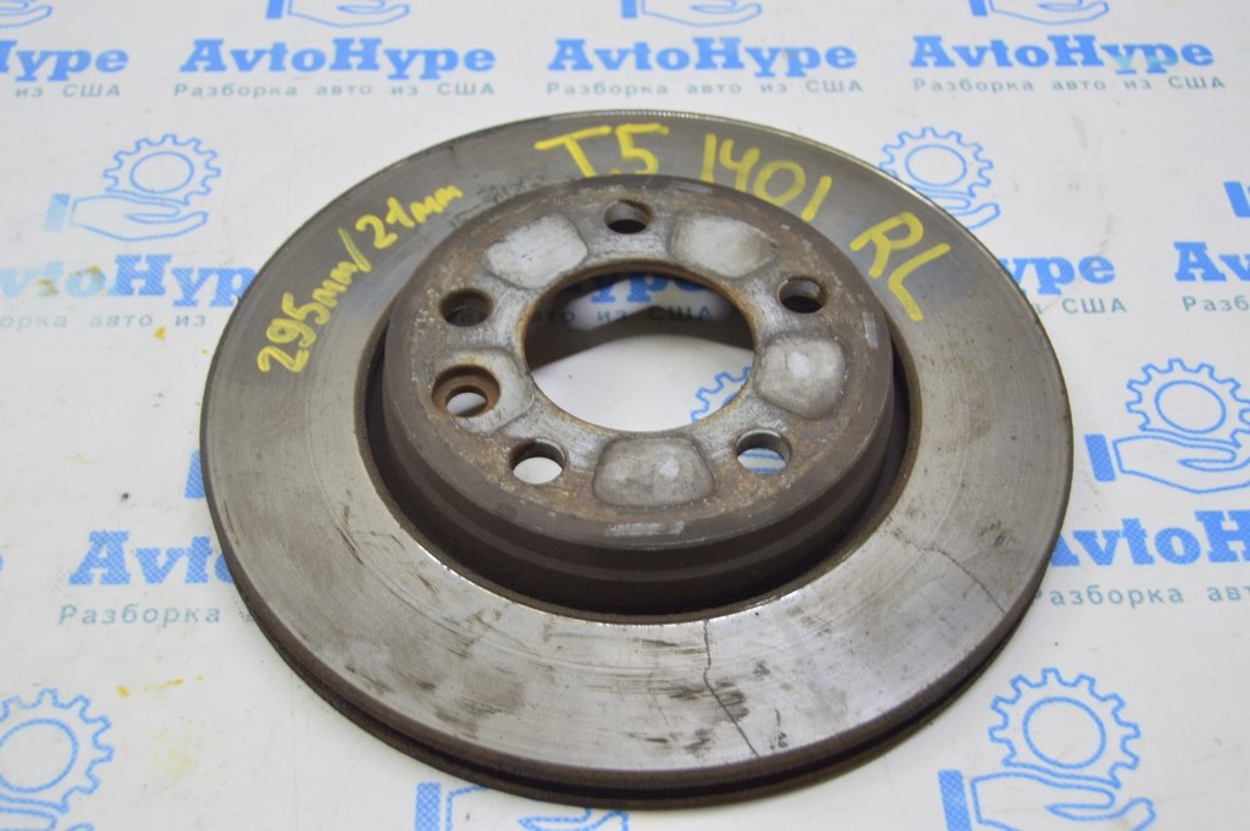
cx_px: 625
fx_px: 1613
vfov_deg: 28.9
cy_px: 416
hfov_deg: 42.4
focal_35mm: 46
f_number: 5.6
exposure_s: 1/20
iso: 400
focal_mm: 31
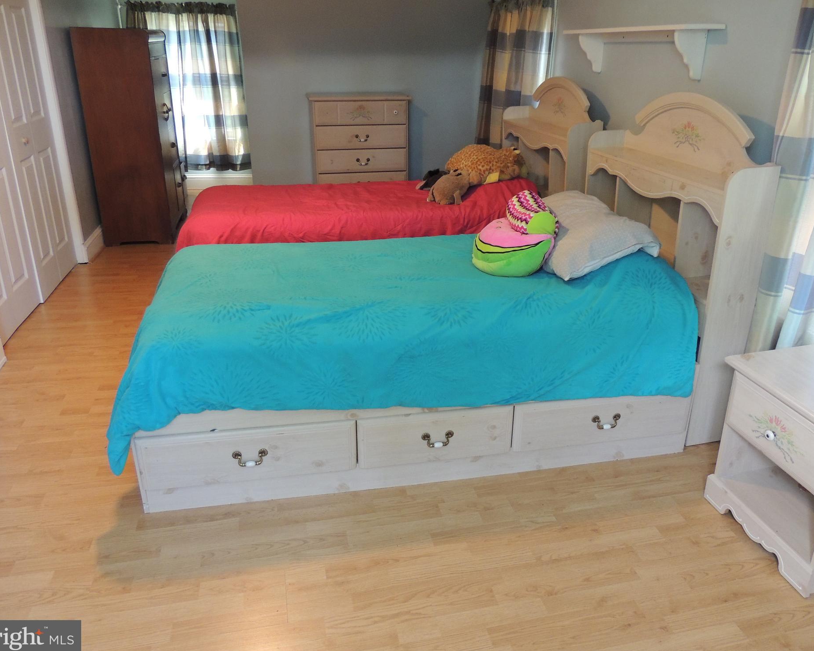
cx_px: 423
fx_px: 626
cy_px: 318
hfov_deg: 66.0
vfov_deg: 54.9
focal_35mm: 26
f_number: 3
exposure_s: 1/30
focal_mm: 4.3
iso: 400
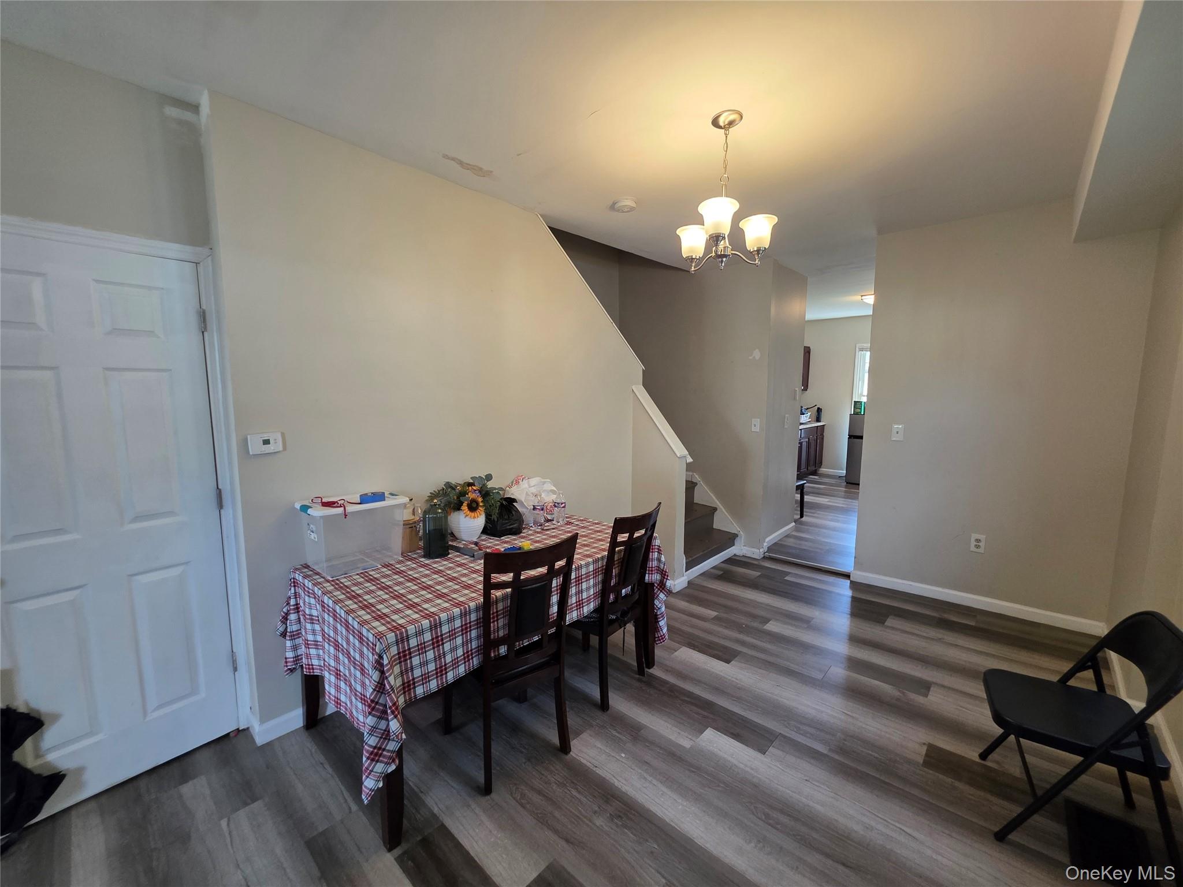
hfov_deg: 106.2
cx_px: 592
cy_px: 444
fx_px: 444
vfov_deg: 89.9
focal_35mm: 13
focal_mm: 2.2
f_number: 1.9
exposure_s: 1/120
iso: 160
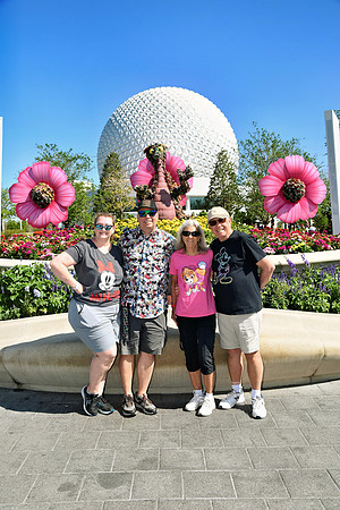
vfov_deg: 60.3
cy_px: 255
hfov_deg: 42.3
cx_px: 170
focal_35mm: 31
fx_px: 439
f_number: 8
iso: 100
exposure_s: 1/250
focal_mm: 21
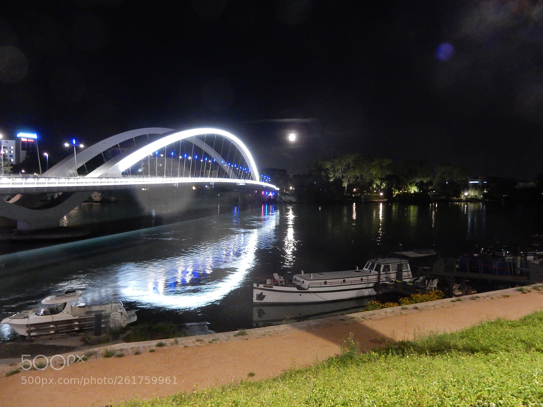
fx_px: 392
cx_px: 272
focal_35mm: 25
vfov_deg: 54.9
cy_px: 204
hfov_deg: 69.4
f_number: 3.7
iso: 800
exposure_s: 1/2.5
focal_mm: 4.5
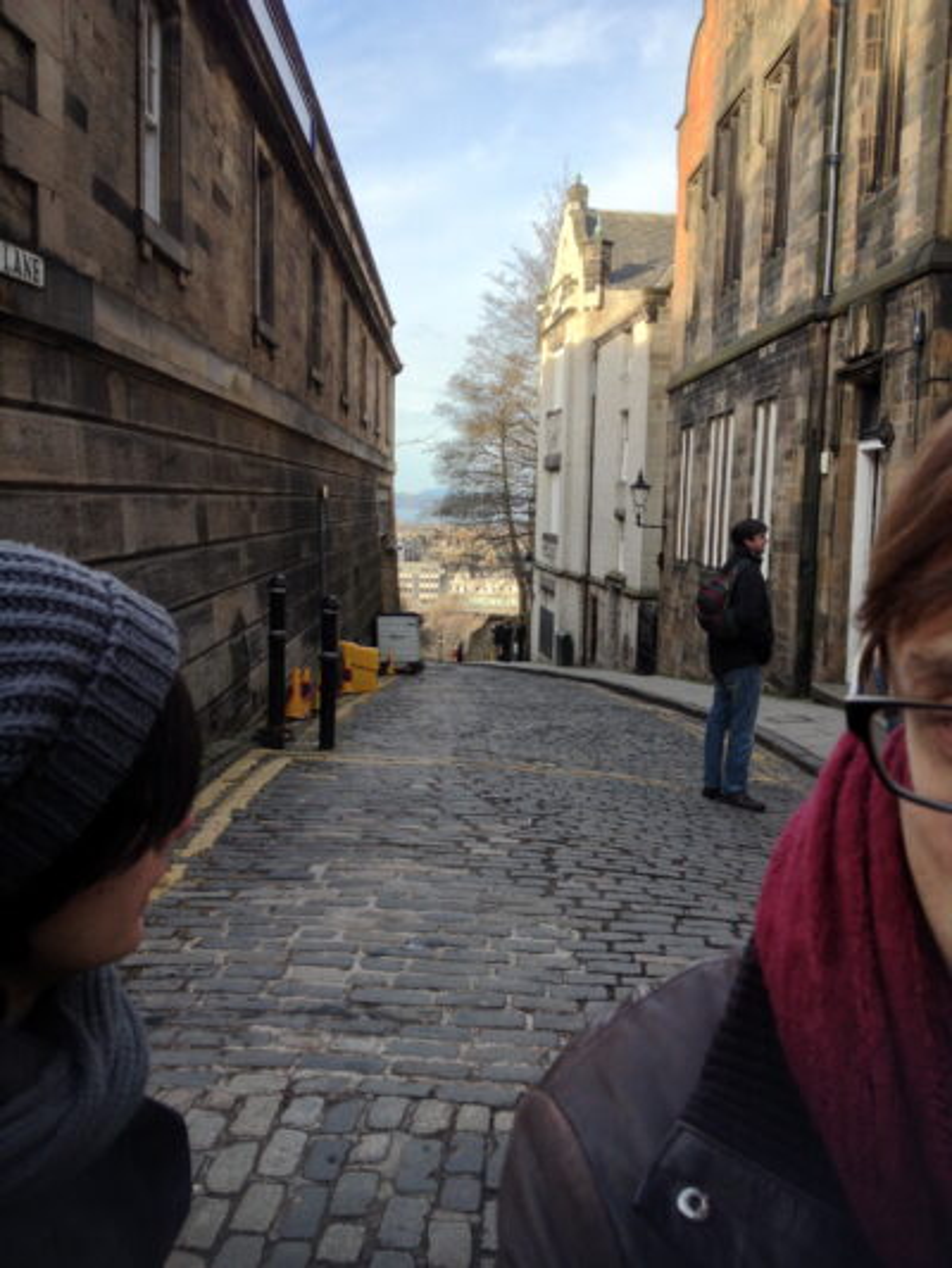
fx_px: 1283
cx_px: 476
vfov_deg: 52.6
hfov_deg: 40.7
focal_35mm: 35
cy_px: 634
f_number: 2.4
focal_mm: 4.28
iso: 50
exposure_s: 1/175
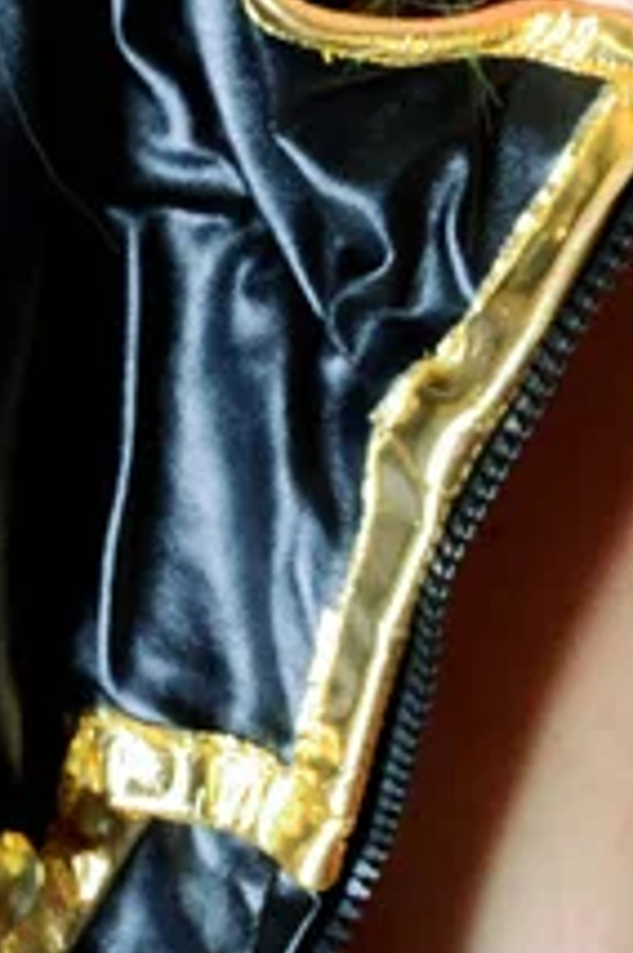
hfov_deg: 7.6
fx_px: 4710
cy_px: 4
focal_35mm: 178
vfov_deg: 11.5
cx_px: 758
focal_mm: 28
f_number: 6.3
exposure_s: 1/125
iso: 200
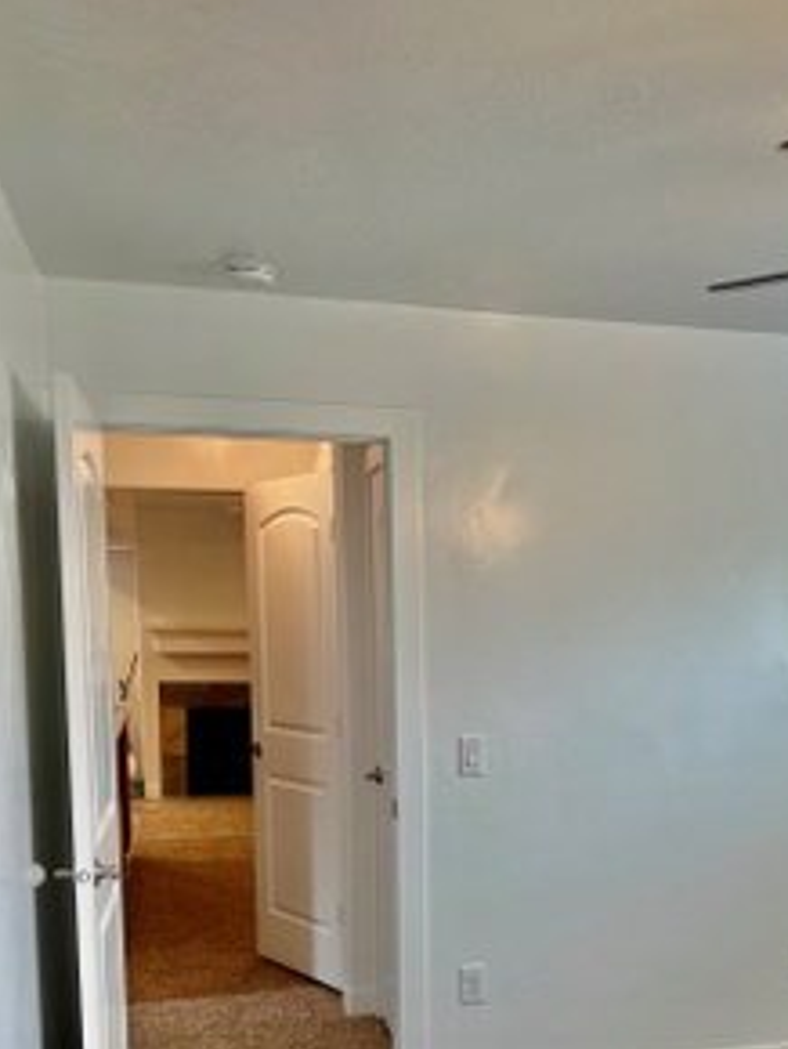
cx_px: 622
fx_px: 1303
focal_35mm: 43
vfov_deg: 42.4
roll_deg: -0.2
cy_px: 796
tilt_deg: -6.5
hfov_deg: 32.8
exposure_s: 1/120
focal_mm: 5.7
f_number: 1.5
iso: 100
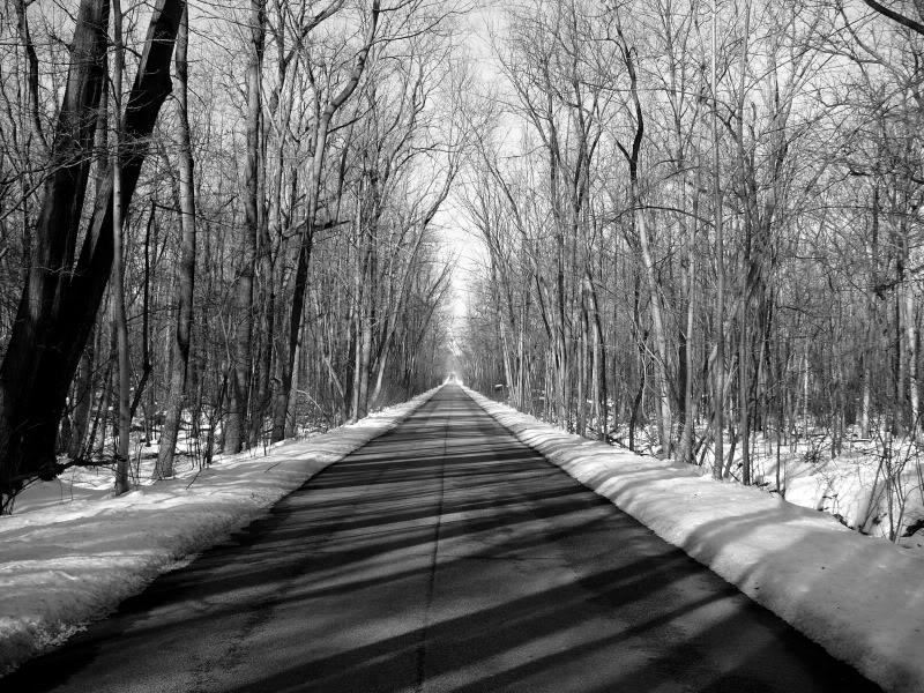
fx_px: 988
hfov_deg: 50.1
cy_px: 346
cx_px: 462
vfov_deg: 38.7
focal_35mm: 37
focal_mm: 6.1
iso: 100
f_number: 2.8
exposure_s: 1/640
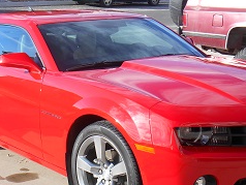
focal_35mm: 86
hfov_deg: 22.7
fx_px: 612
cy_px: 114
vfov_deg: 17.2
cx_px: 107
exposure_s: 1/250
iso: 80
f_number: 3.9
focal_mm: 7.2
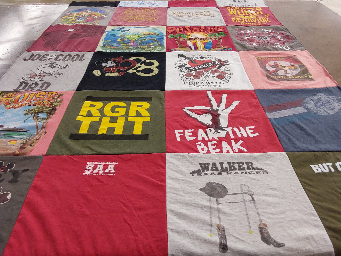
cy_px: 128
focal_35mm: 28
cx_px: 170
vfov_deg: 49.7
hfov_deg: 63.4
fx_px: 276
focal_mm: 2.91
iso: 100
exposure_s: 1/60
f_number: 1.9
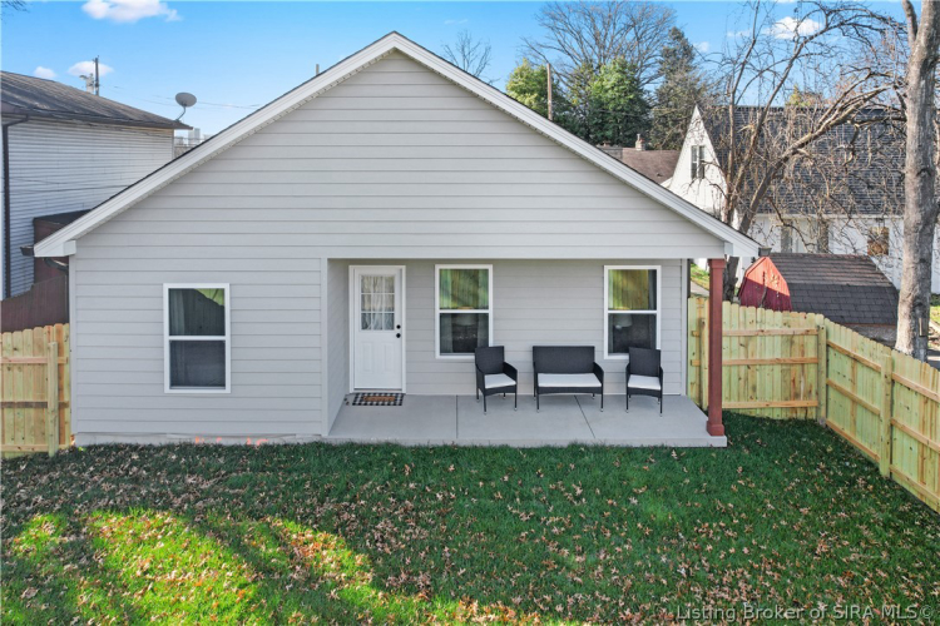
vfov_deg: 57.2
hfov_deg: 78.6
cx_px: 470
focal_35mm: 22
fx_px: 574
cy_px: 313
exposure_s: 1/400
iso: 100
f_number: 2.8
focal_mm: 8.38
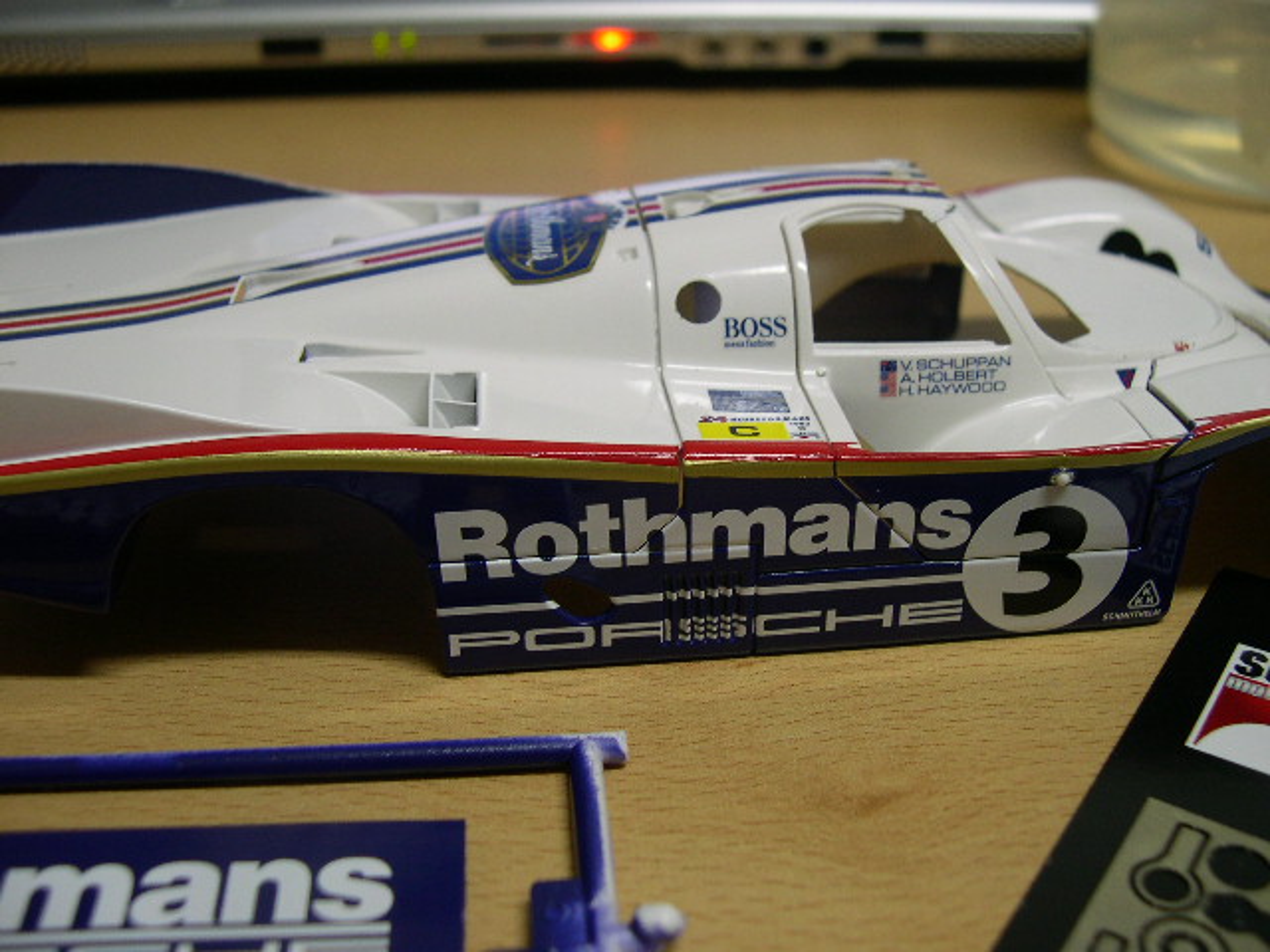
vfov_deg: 37.7
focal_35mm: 38
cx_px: 635
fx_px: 1394
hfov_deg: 49.0
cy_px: 476
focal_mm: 8
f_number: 2.8
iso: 100
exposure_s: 1/12.6
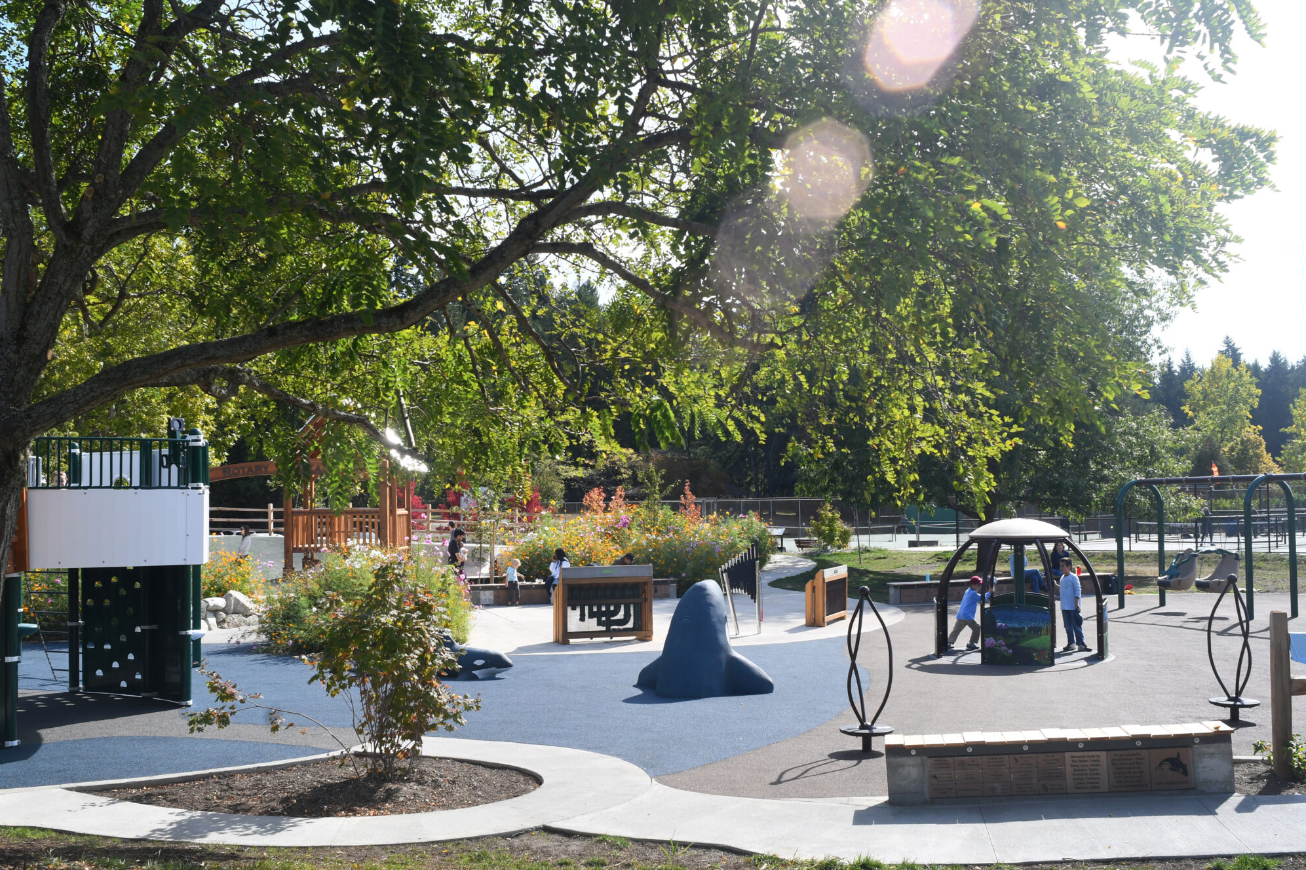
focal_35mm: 37
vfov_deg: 35.9
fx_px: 1342
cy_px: 437
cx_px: 642
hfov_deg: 51.9
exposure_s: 1/200
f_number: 9
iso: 200
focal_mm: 24
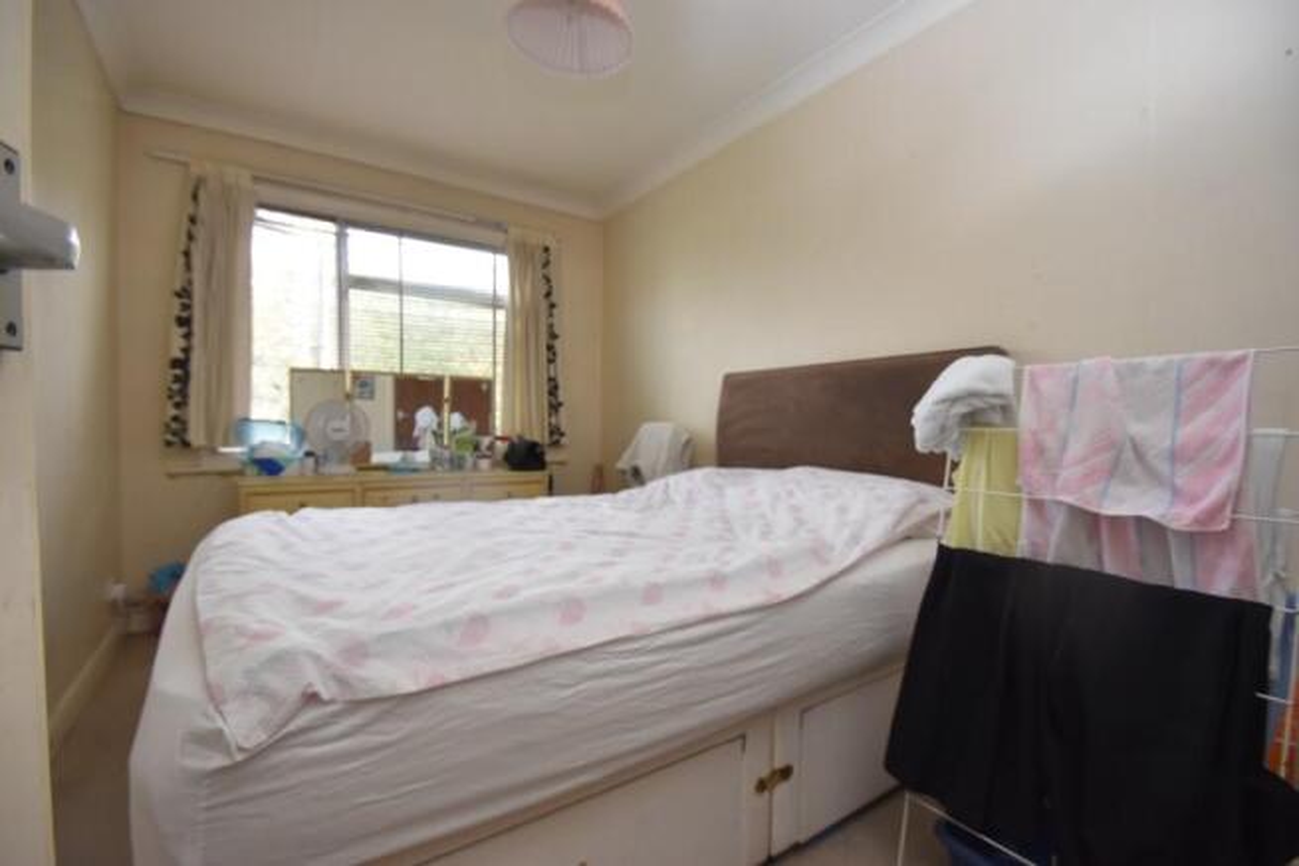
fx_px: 541
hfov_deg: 100.4
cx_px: 650
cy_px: 433
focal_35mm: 15
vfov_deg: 77.4
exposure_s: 1/60
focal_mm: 10
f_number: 4
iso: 800
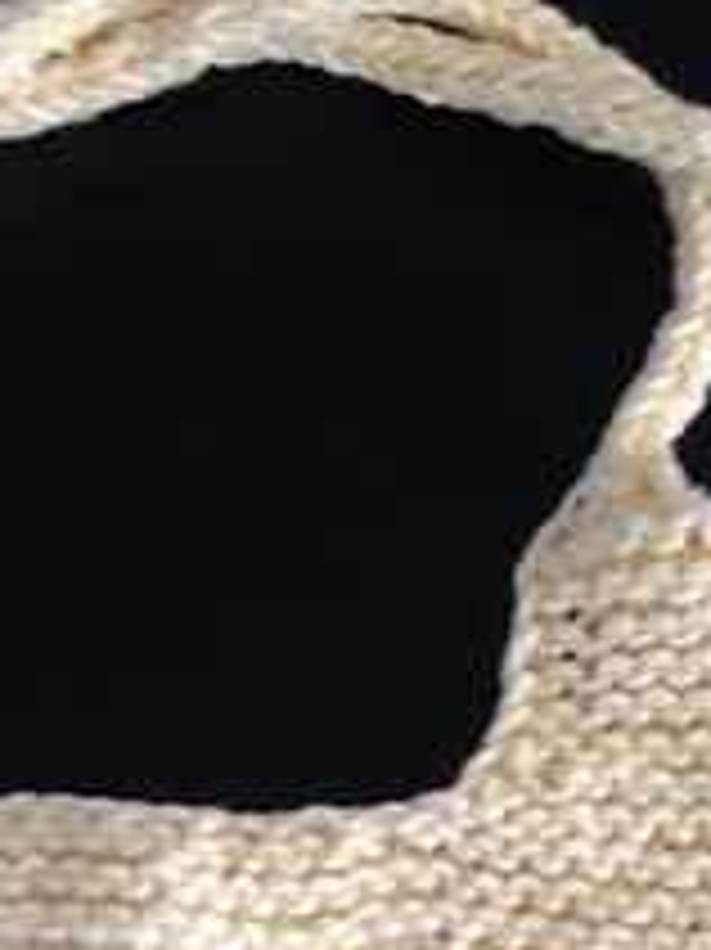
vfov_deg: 17.5
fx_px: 2906
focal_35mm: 106
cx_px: 284
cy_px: 1211
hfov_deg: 13.9
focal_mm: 4.28
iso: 100
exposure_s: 1/15
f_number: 2.4
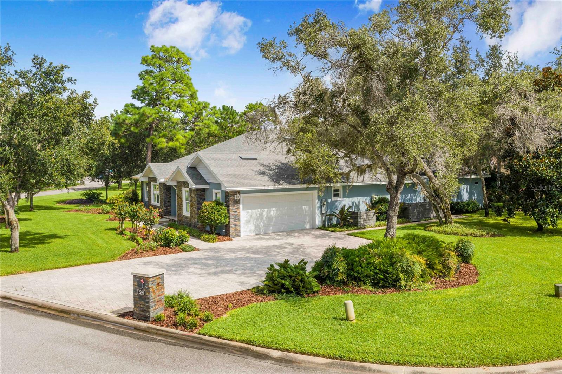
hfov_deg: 65.5
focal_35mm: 28
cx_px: 281
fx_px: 437
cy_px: 187
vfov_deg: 46.4
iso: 100
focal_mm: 10.26
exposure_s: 1/400
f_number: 5.6
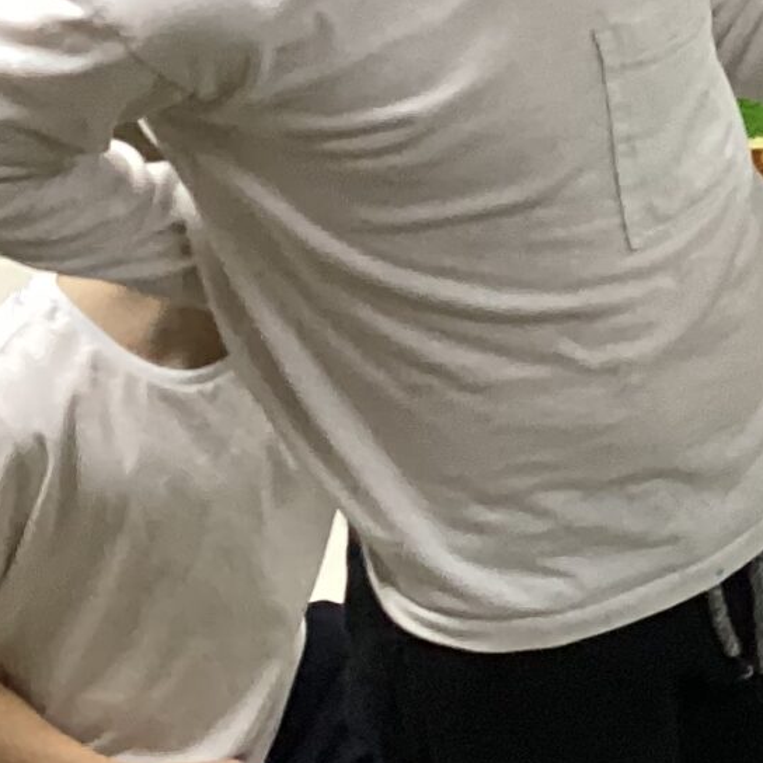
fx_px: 3217
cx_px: 1652
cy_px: 174
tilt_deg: -30.3
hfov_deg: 11.7
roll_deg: -2.5
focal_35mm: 129
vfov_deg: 13.5
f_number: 2.4
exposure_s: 1/50
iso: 125
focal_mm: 3.3
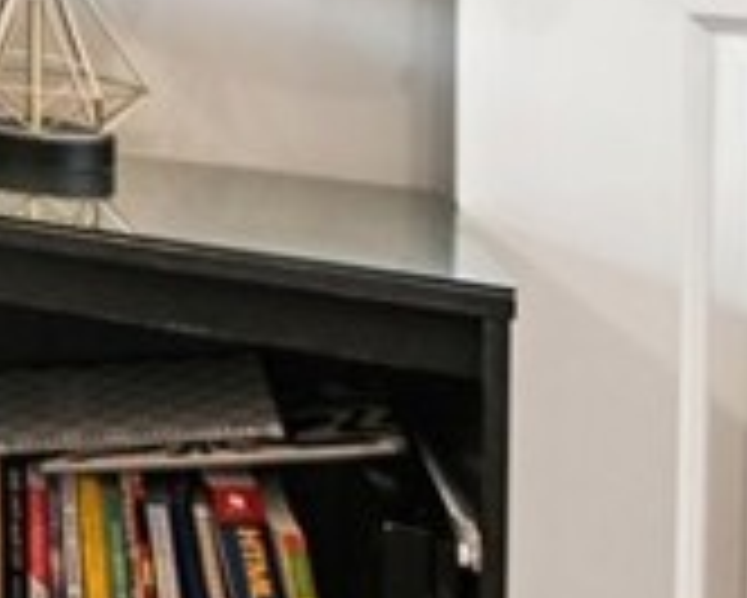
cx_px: -1480
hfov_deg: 11.6
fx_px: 1792
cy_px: -265
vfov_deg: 17.3
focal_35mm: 81
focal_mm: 14
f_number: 8
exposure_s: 1/5
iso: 250
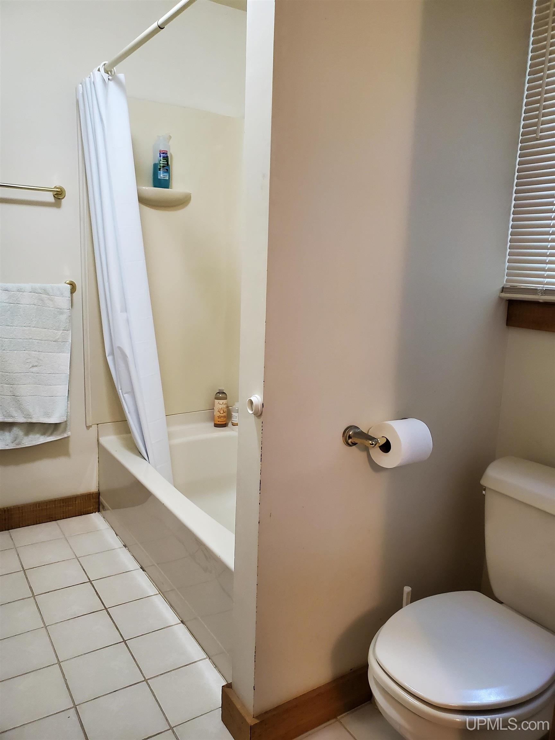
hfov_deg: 53.1
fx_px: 556
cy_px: 370
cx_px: 278
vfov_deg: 67.3
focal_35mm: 26
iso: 500
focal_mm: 4.3
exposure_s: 1/40
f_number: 2.4
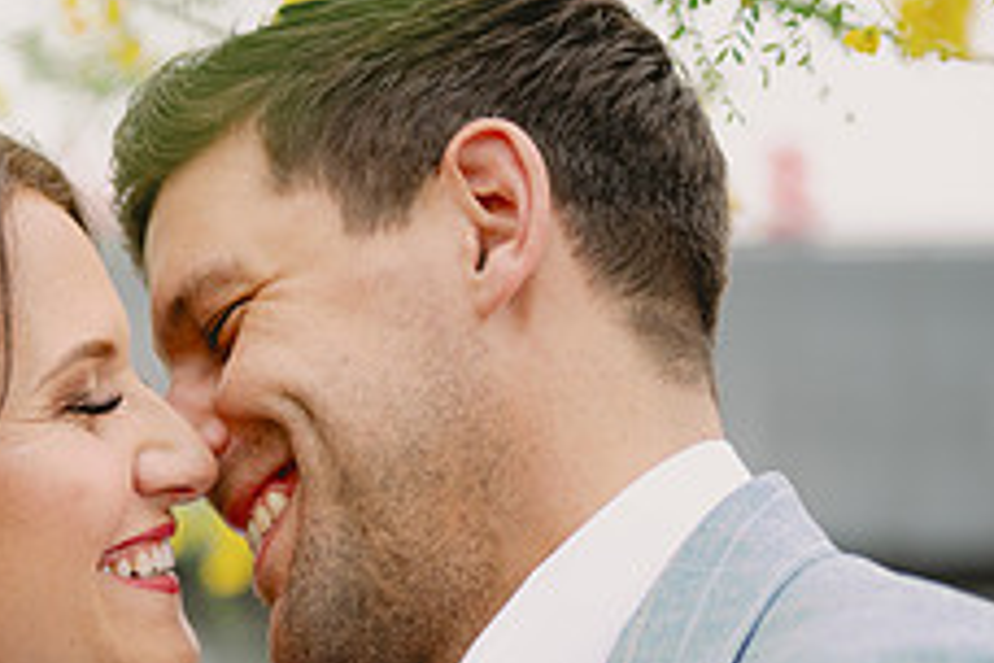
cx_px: -235
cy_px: 772
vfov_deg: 10.6
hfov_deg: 15.5
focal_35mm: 127
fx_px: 3506
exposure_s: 1/640
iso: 100
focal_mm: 50
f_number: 2
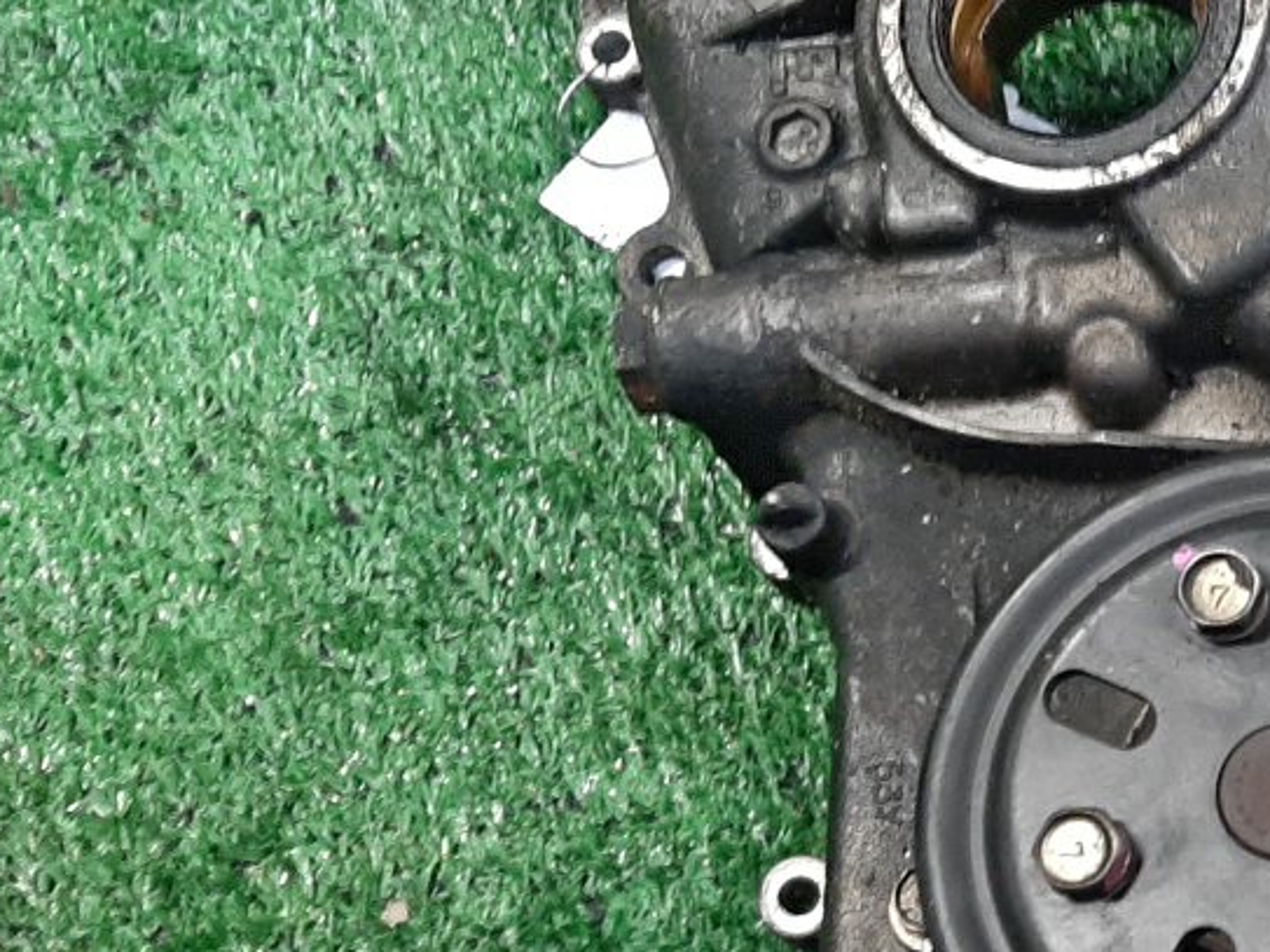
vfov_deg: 21.0
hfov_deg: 26.0
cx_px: 1394
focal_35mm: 69
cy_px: 777
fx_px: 2531
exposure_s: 1/25
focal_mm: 3.93
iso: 181
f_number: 1.7
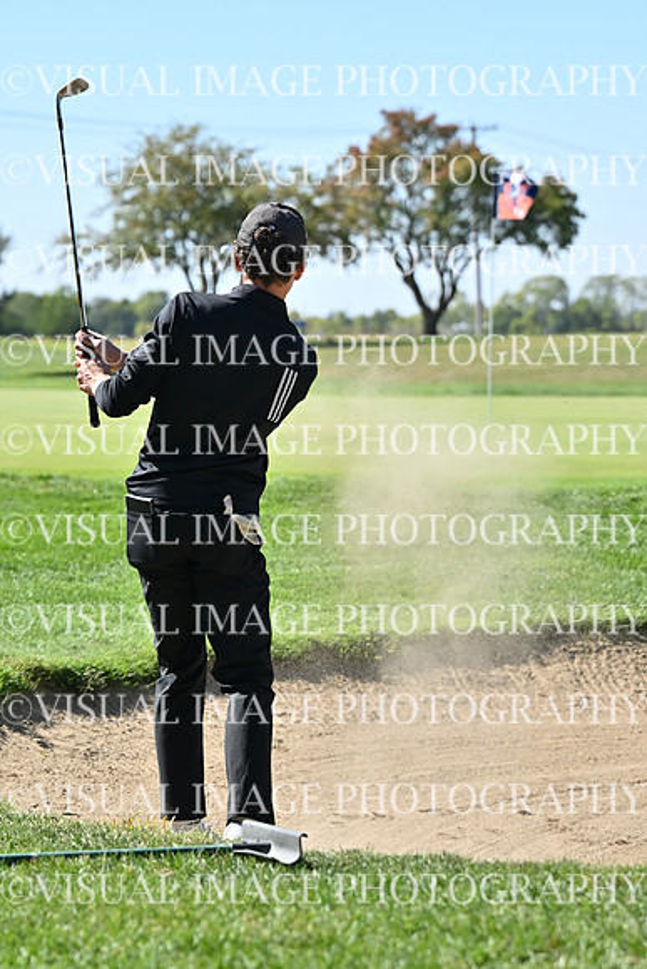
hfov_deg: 10.6
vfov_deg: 15.9
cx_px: 324
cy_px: 484
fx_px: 3475
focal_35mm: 129
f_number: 4
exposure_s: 1/2000
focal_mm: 86
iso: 200
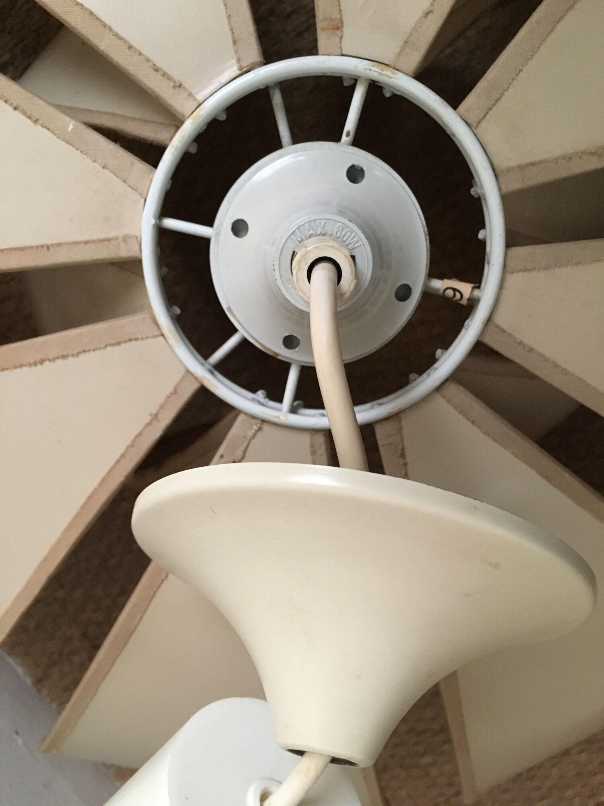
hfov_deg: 48.2
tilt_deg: -74.0
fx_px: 675
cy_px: 403
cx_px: 302
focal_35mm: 29
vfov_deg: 61.7
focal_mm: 4.15
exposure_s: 1/20
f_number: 2.2
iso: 200
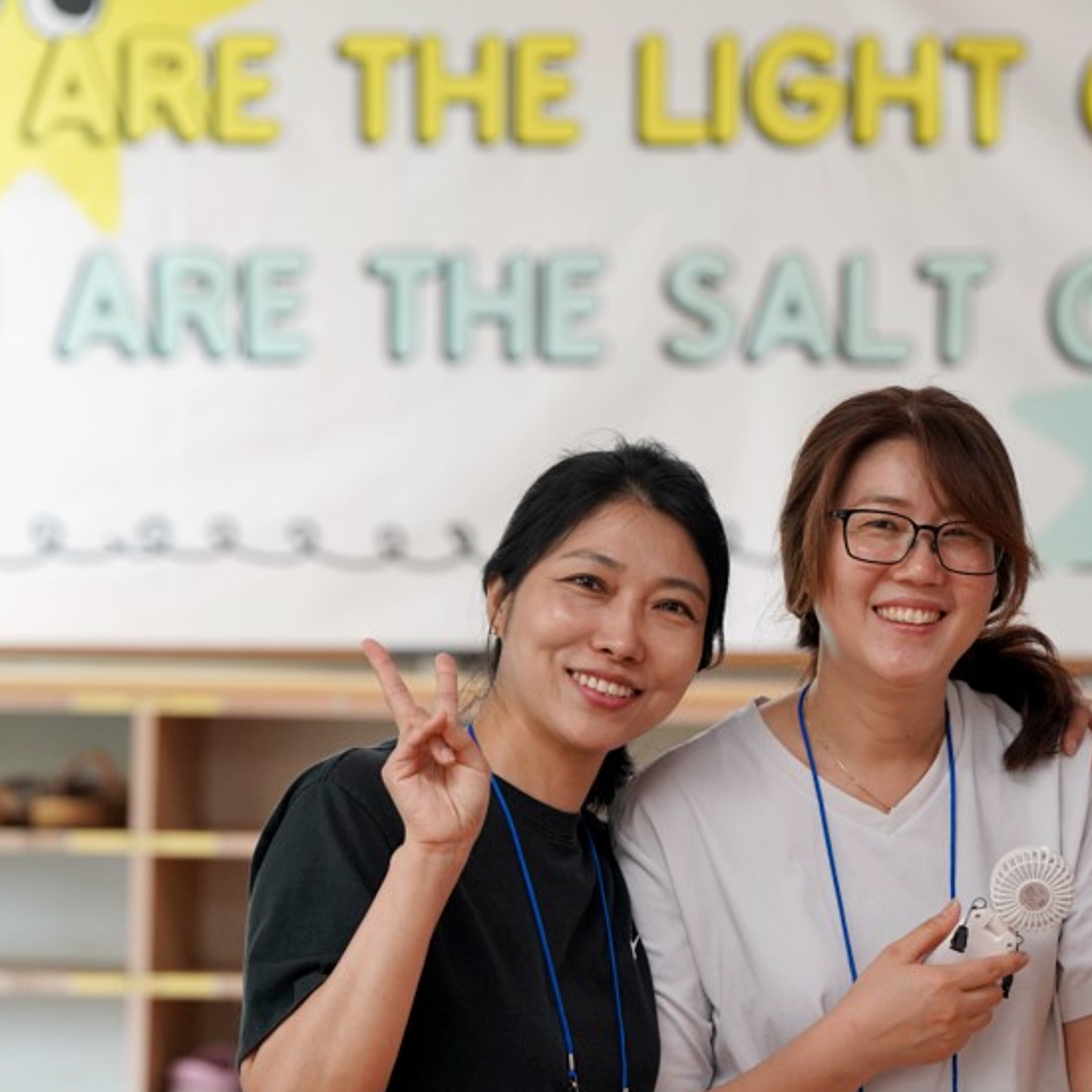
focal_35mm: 227
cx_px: 784
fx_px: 8102
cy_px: 587
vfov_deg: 7.7
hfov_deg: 7.7
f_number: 4
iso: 1250
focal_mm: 163
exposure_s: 1/200
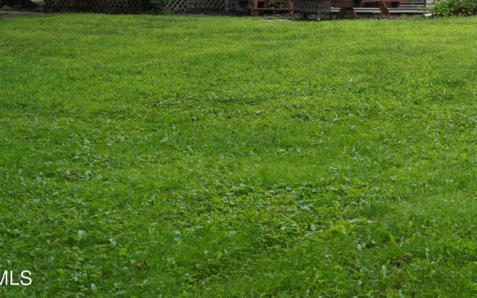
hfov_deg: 28.6
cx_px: 392
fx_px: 910
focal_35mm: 70
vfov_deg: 17.8
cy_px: -42
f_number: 5.6
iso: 100
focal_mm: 31
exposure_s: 1/100
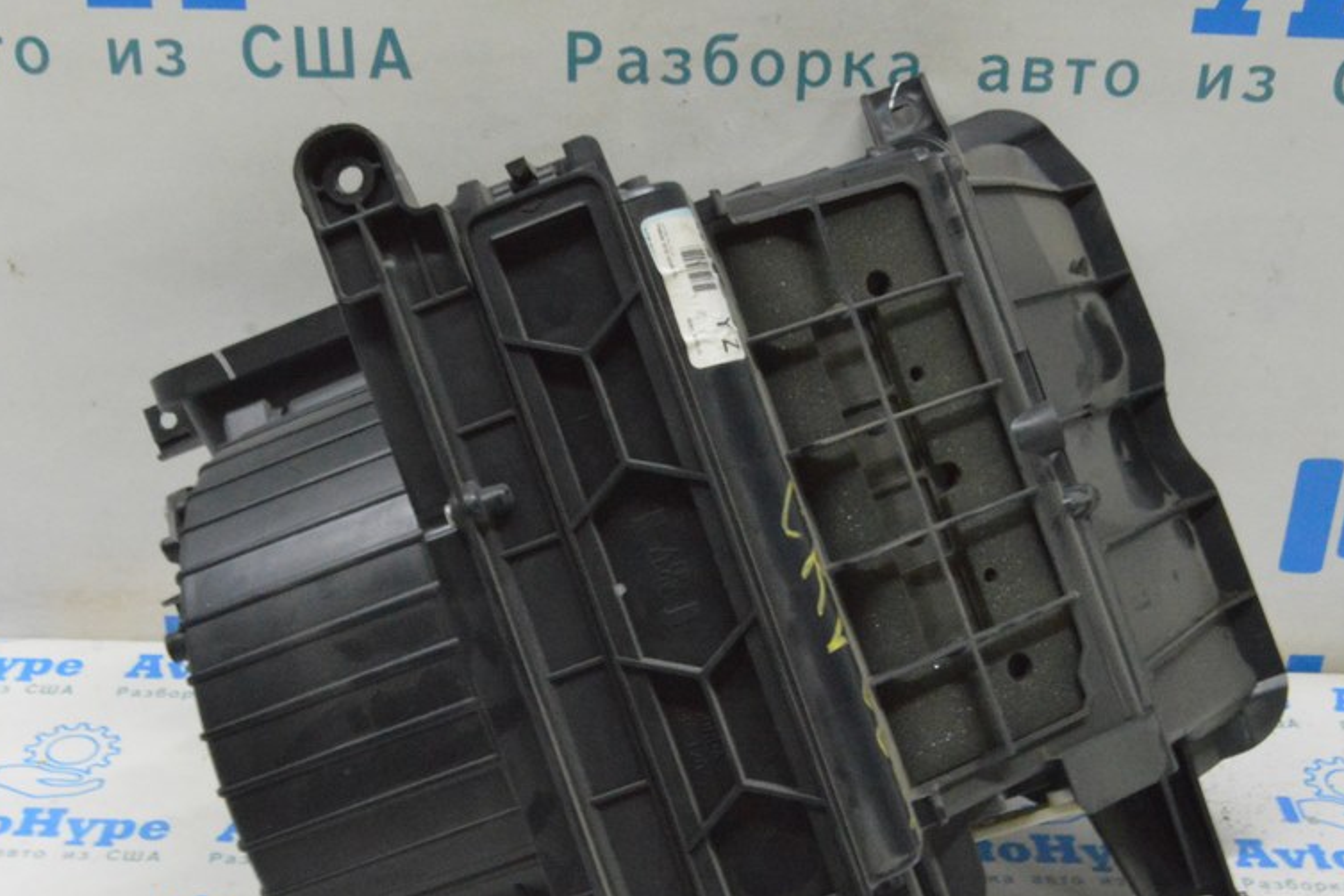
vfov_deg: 25.5
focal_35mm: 53
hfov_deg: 37.5
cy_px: 549
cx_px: 664
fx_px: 1979
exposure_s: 1/15
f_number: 20
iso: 6400
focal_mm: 26
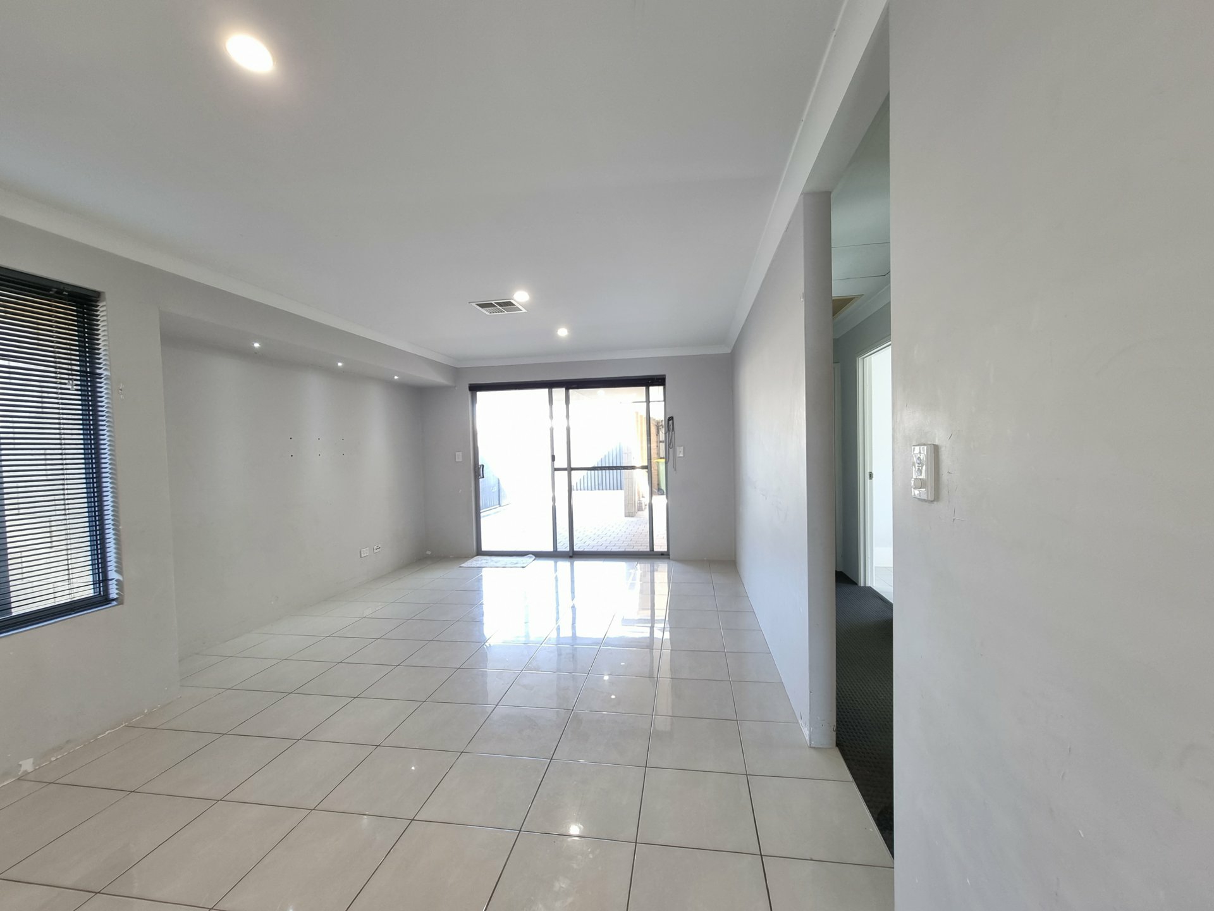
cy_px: 456
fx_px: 456
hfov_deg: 106.2
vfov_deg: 89.9
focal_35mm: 13
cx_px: 607
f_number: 2.2
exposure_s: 1/50
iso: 125
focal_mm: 2.2
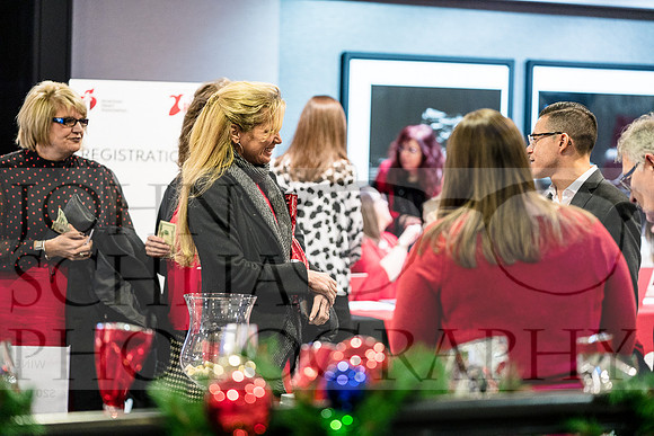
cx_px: 327
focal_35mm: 114
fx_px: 2071
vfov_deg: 12.0
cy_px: 218
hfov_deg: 17.9
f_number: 2.8
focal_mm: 114
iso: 2500
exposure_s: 1/60
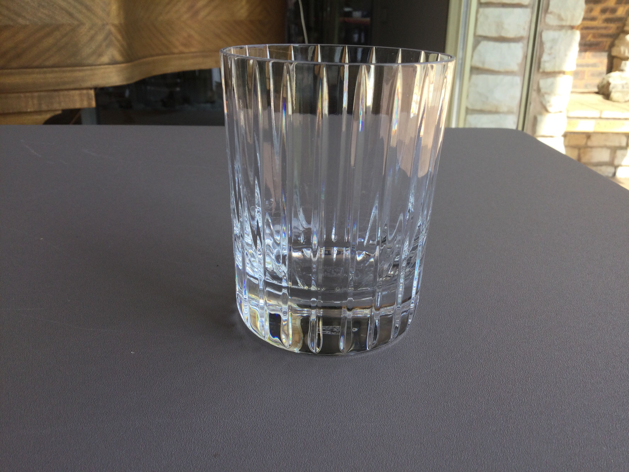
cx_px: 314
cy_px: 236
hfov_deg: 58.4
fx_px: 563
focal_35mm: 31
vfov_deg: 45.4
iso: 25
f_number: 2.4
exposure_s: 1/269
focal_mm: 3.3
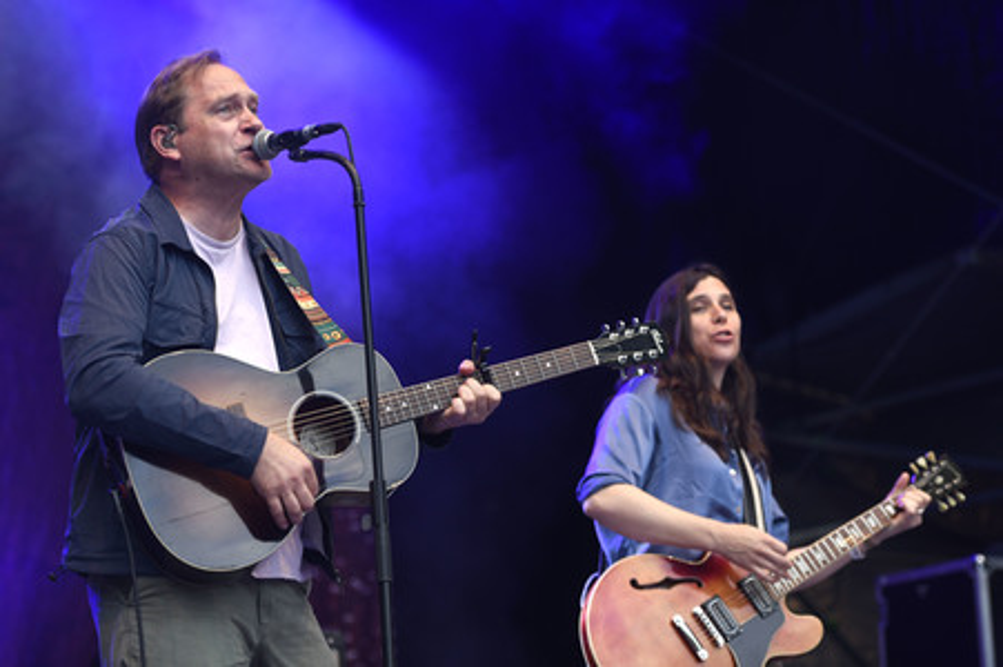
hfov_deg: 20.4
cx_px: 502
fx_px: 2784
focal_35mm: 100
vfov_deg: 13.7
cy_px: 334
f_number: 3.5
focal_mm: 100
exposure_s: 1/500
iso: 800
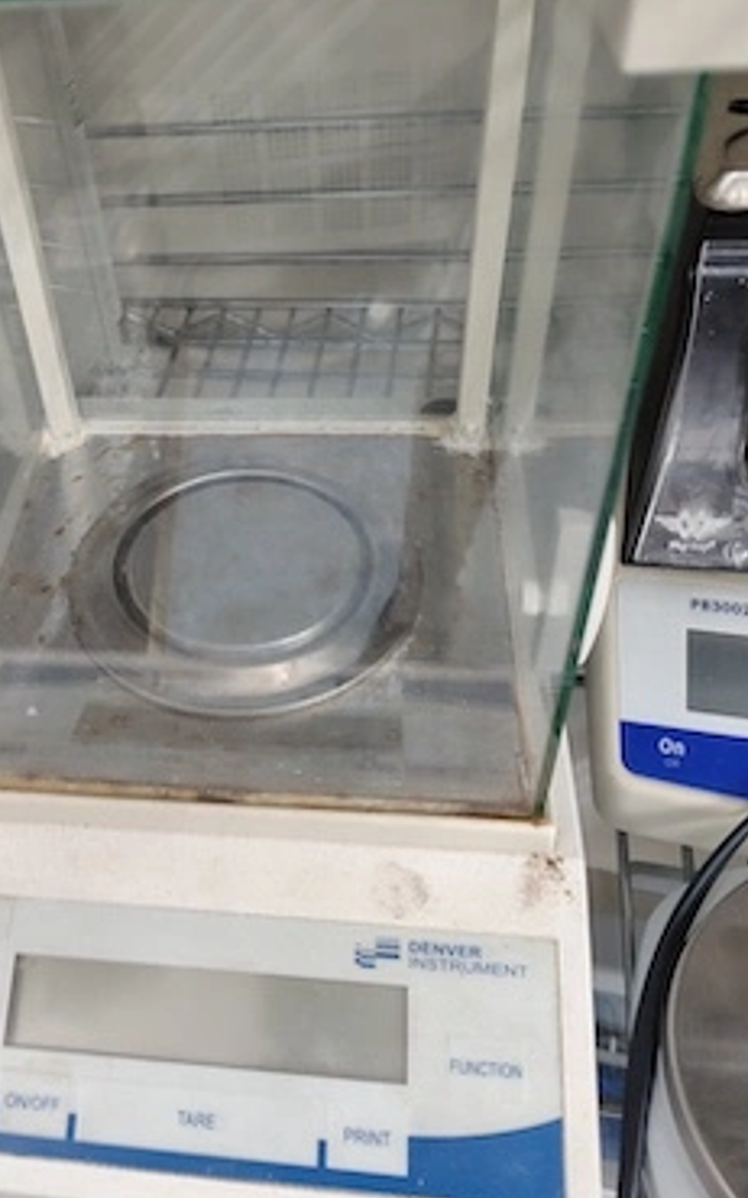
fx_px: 1077
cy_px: 534
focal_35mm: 33
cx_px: 210
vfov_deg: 58.0
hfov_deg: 37.6
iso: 778
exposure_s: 1/60
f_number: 1.8
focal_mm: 5.56
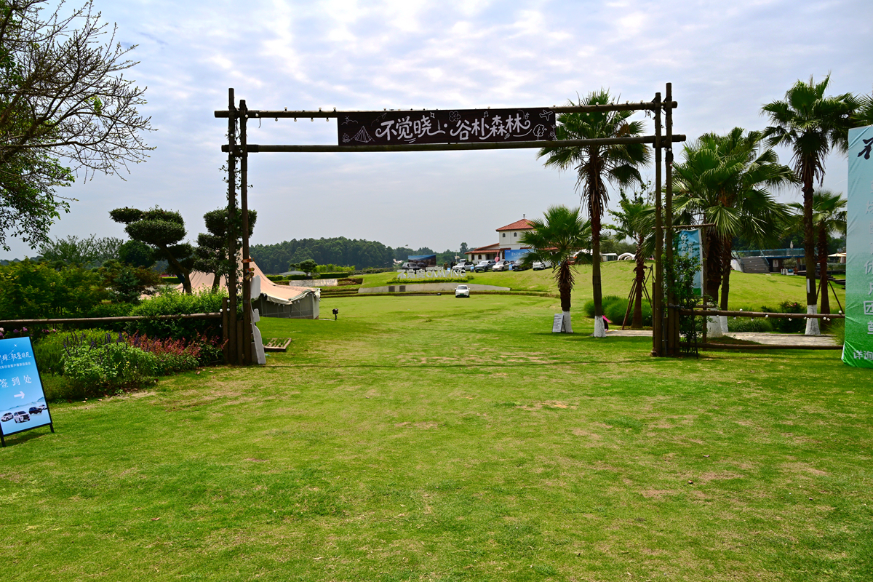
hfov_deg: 63.7
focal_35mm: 29
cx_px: 436
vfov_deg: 45.0
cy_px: 291
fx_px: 703
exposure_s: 1/800
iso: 125
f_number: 8
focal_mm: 29
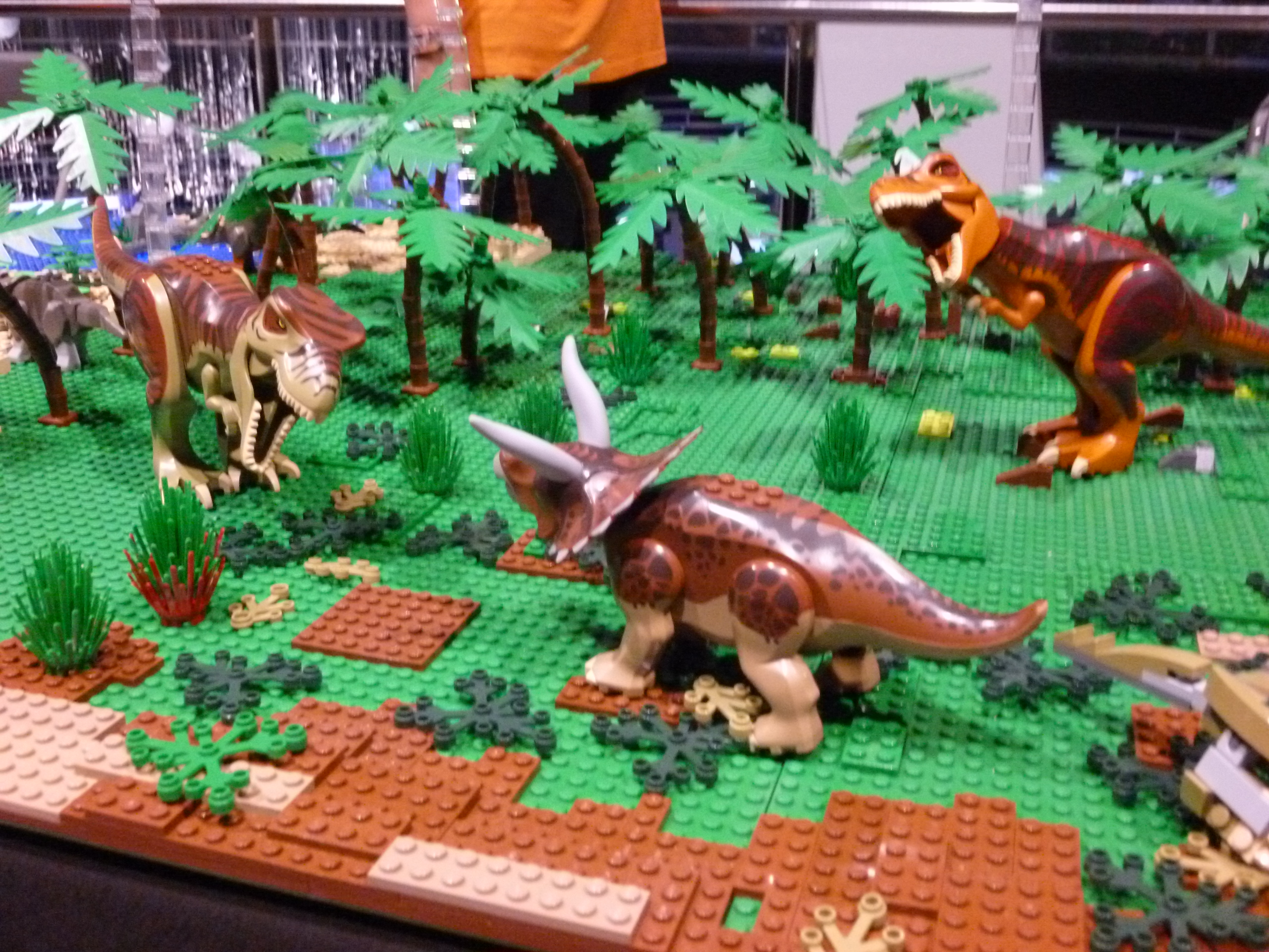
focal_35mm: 36
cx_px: 634
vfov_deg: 39.7
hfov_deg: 51.4
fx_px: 1320
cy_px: 476
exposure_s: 1/8
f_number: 3.6
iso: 800
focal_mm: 6.5
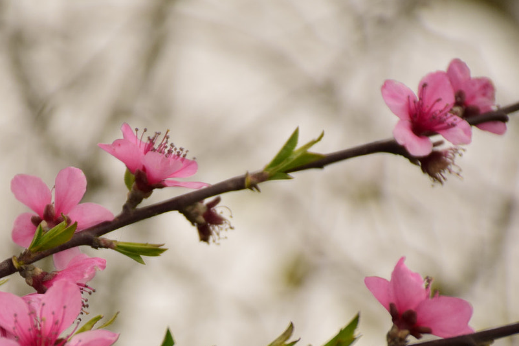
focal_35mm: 419
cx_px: 153
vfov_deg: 3.3
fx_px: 6038
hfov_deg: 4.9
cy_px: 342
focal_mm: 140
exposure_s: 1/320
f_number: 5.6
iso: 400
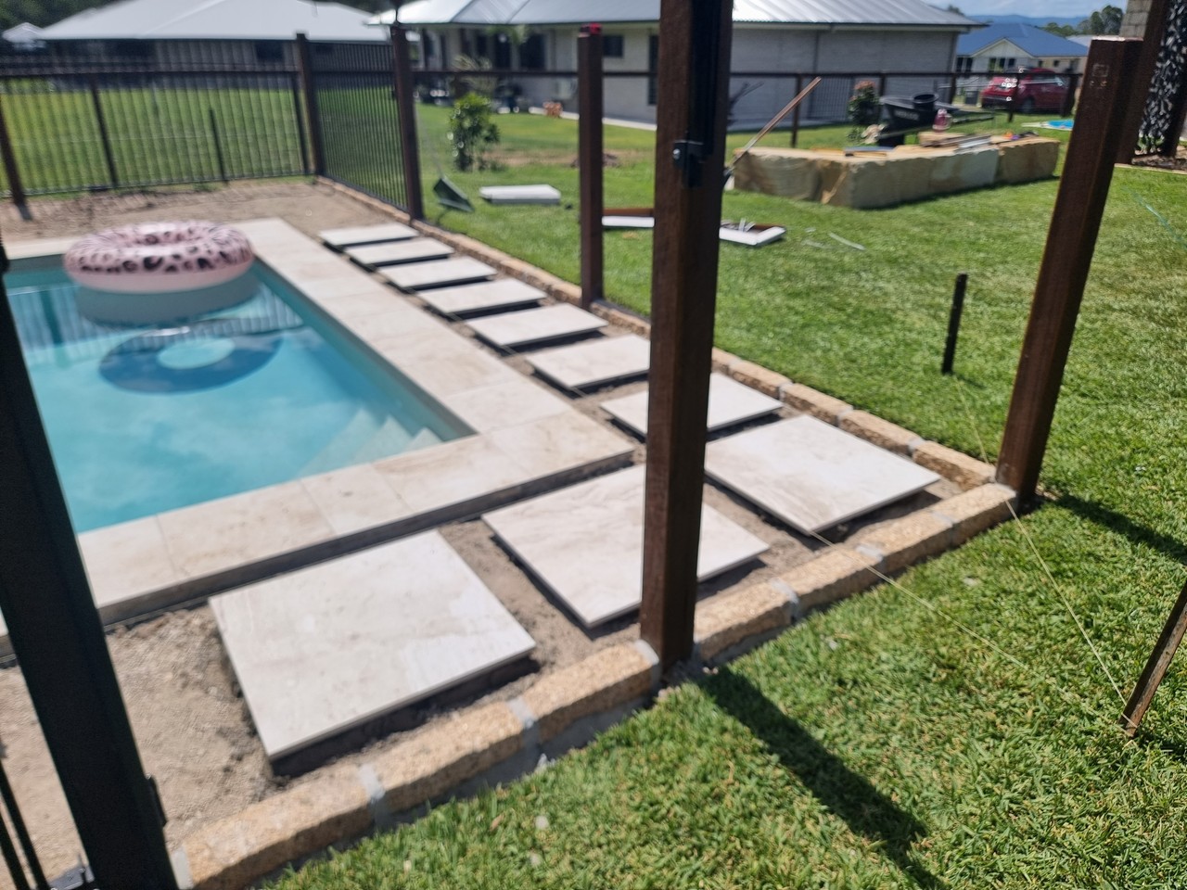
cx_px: 594
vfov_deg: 56.8
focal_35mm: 24
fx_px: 823
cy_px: 445
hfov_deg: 71.6
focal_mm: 6.7
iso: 50
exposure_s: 1/2720
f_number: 1.8
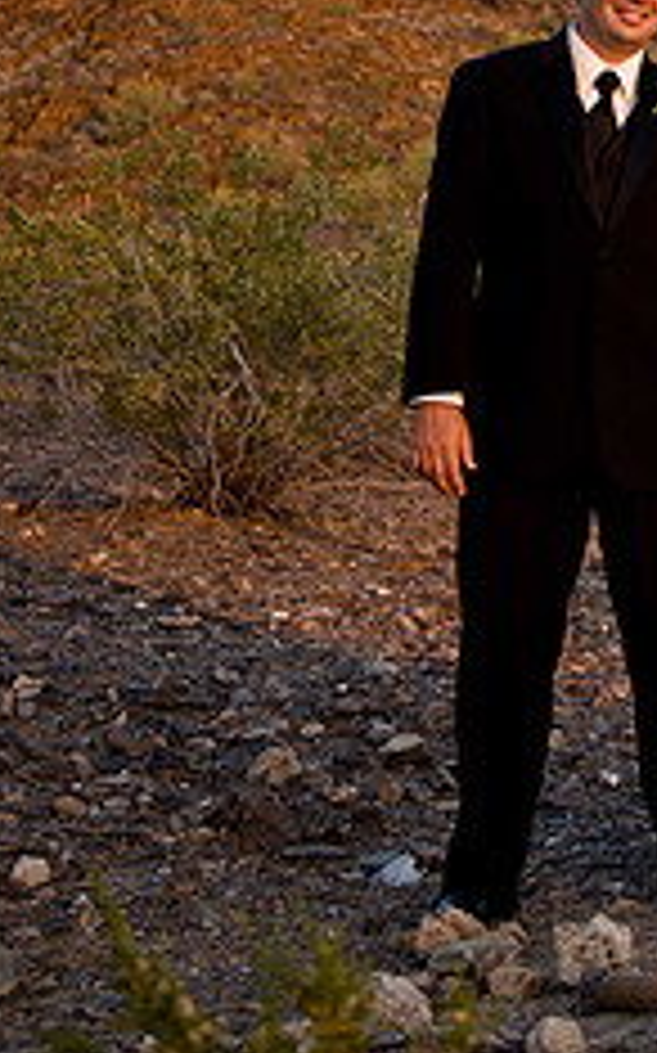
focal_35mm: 91
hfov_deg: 14.0
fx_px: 2610
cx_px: 747
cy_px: 207
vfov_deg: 22.5
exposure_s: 1/200
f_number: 2.8
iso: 200
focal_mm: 36
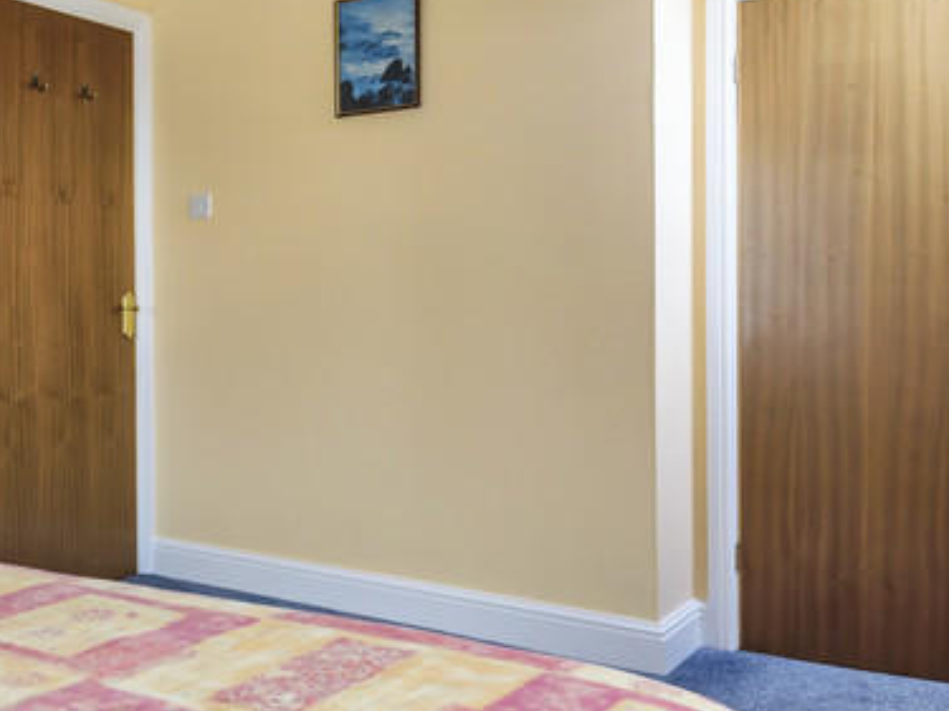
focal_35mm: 42
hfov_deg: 42.3
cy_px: 321
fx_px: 1151
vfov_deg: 34.3
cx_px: 159
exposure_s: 1/40
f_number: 8
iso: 250
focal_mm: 16
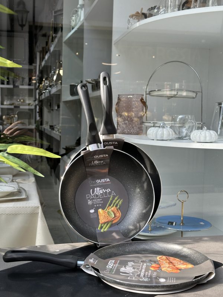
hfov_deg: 30.3
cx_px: 112
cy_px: 148
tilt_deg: -5.1
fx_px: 412
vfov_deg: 39.7
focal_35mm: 48
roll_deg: -1.6
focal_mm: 6.86
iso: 64
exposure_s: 1/503
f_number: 1.78
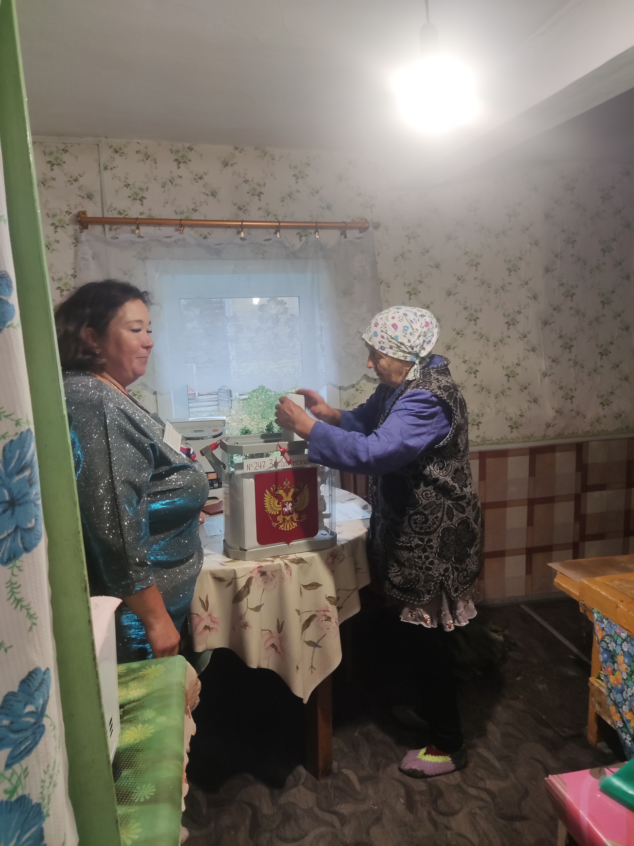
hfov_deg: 54.9
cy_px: 423
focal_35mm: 25
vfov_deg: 69.4
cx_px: 317
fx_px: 611
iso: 107
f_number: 1.79
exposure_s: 1/50
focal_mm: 4.71
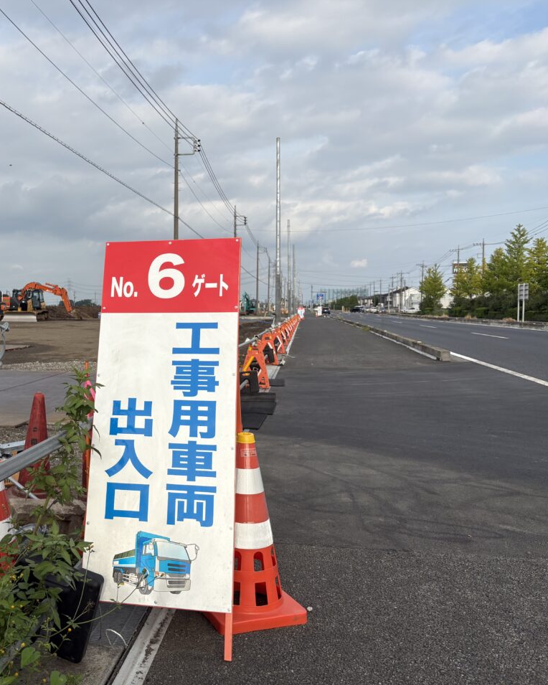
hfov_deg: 41.5
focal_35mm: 34
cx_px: 110
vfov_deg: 52.8
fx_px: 689
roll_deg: +1.1
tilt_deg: -2.1
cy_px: 342
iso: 50
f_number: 1.6
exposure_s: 1/2747
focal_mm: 5.96
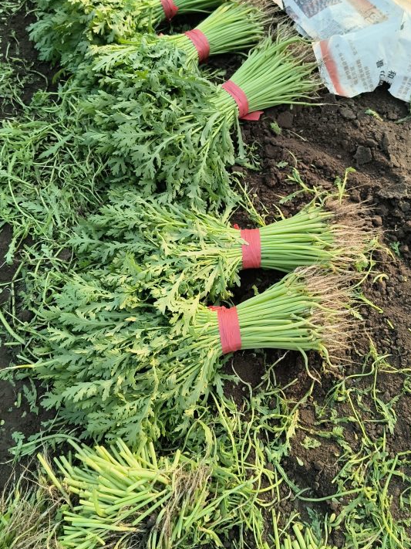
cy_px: 231
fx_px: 618
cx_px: 210
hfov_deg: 36.8
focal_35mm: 39
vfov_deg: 47.7
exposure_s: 1/527
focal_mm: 4.84
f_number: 1.8
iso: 80
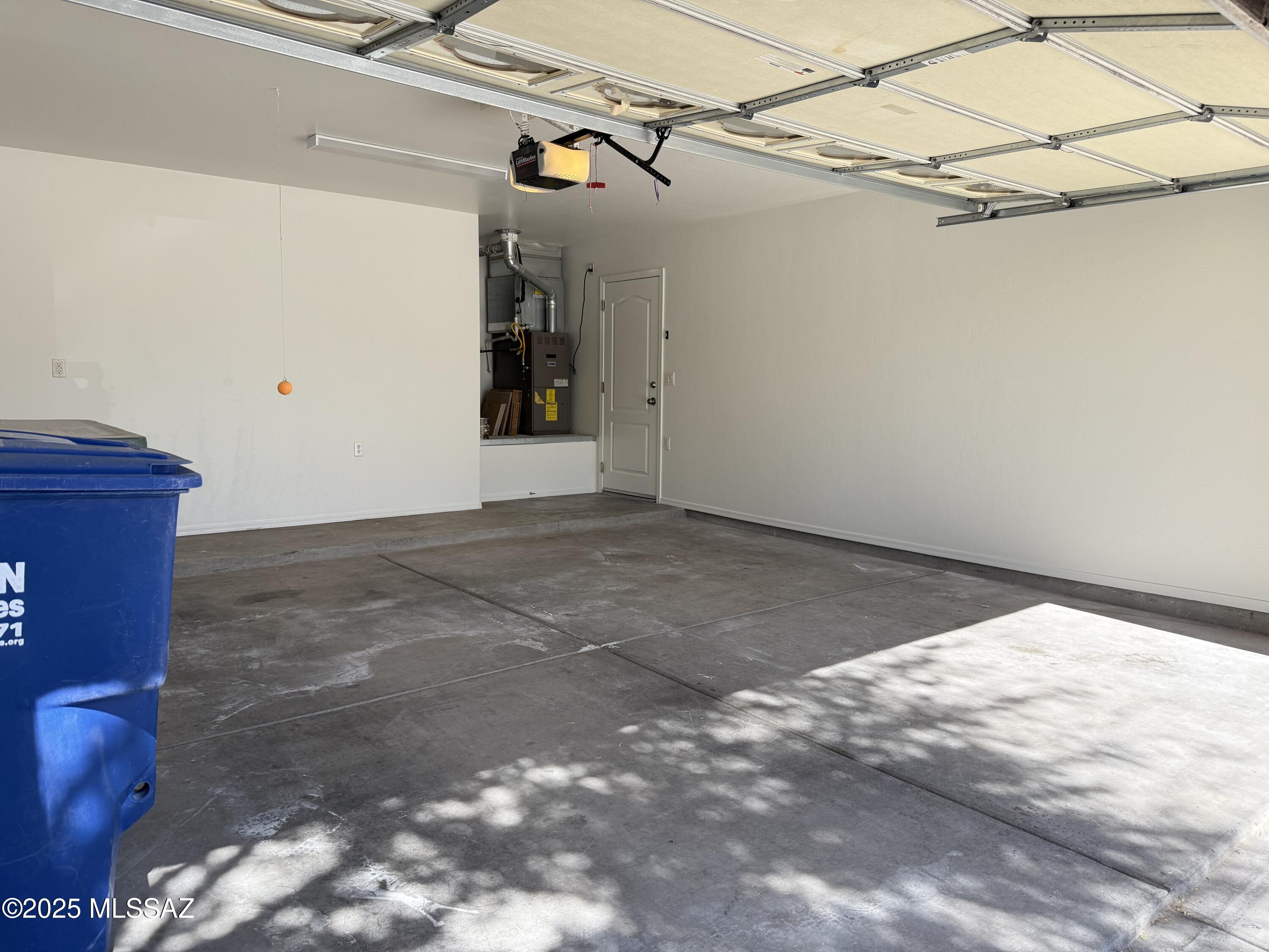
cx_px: 634
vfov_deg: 56.8
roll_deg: -1.0
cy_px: 476
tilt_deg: -5.7
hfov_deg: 71.6
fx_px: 880
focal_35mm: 24
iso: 100
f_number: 1.78
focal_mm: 6.76
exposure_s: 1/742
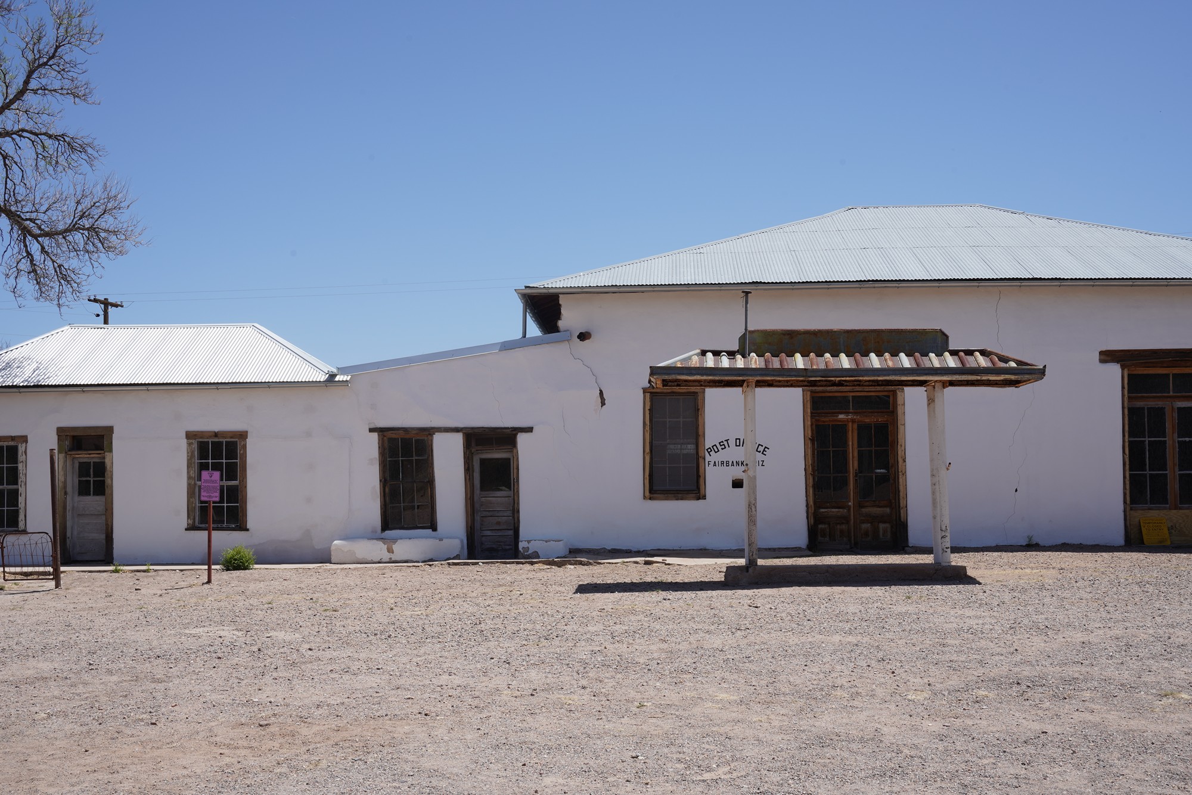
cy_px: 398
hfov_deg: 42.7
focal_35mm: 46
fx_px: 1523
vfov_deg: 29.3
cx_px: 596
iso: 100
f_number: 16
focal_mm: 46
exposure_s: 1/100
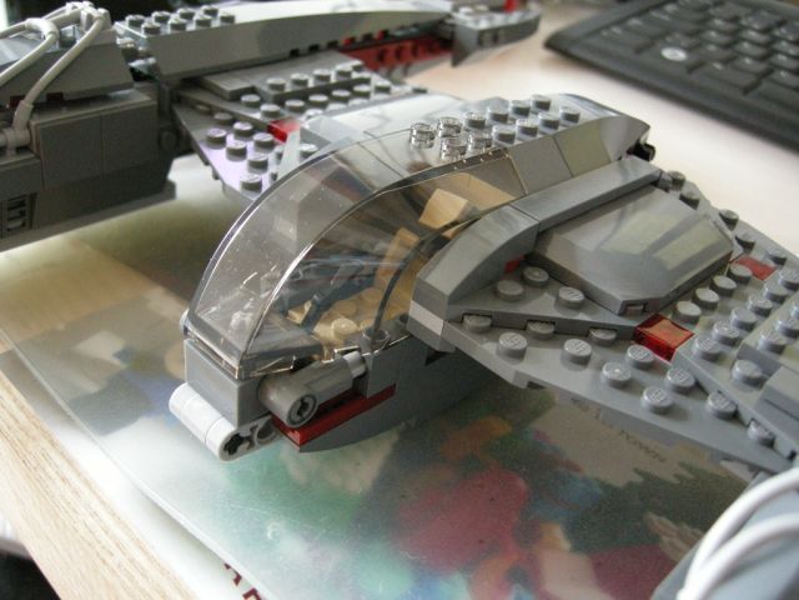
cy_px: 300
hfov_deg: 51.4
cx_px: 400
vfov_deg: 39.7
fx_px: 831
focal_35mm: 36
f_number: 2.7
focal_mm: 7.5
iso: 400
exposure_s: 1/42.7
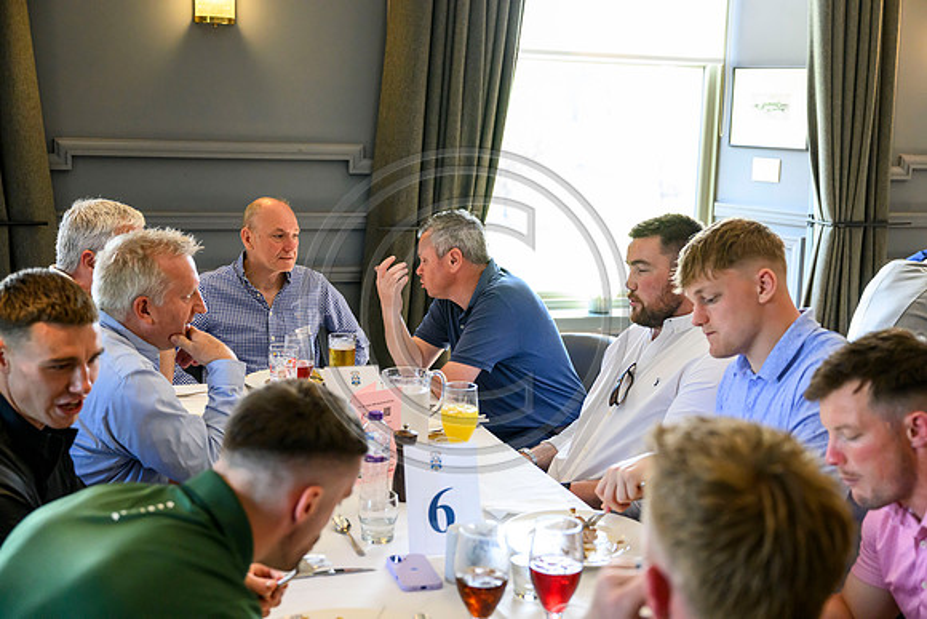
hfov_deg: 42.7
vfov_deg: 29.3
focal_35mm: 46
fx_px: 1185
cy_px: 310
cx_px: 464
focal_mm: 46
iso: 5000
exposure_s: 1/640
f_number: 3.5
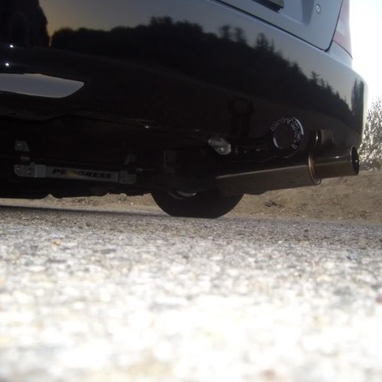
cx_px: 180
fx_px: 524
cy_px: 191
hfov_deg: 40.0
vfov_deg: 40.0
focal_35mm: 42
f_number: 2.6
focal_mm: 5.8
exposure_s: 1/60
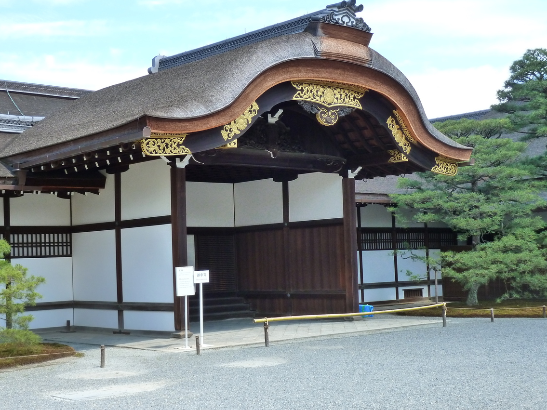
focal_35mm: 55
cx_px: 261
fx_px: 869
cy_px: 210
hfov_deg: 34.9
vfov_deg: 26.6
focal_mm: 8.5
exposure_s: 1/250
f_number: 3.8
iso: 200
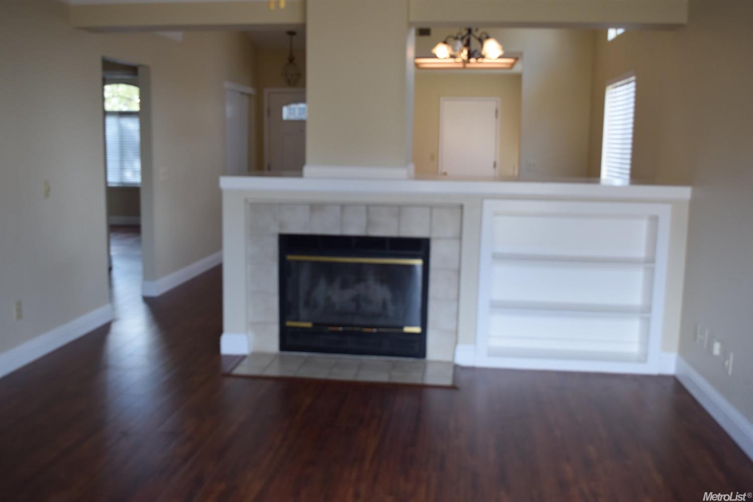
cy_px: 251
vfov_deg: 38.4
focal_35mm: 34
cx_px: 376
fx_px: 722
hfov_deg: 55.1
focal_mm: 23
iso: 400
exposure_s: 1/100
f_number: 5
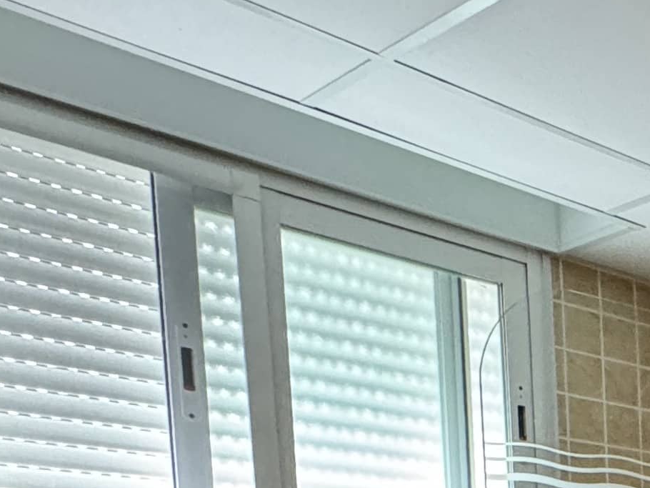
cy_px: 754
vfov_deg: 20.1
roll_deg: +0.9
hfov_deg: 23.6
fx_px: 1165
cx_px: 1022
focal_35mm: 62
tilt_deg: -4.7
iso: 640
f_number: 2.2
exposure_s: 1/60
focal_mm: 2.22
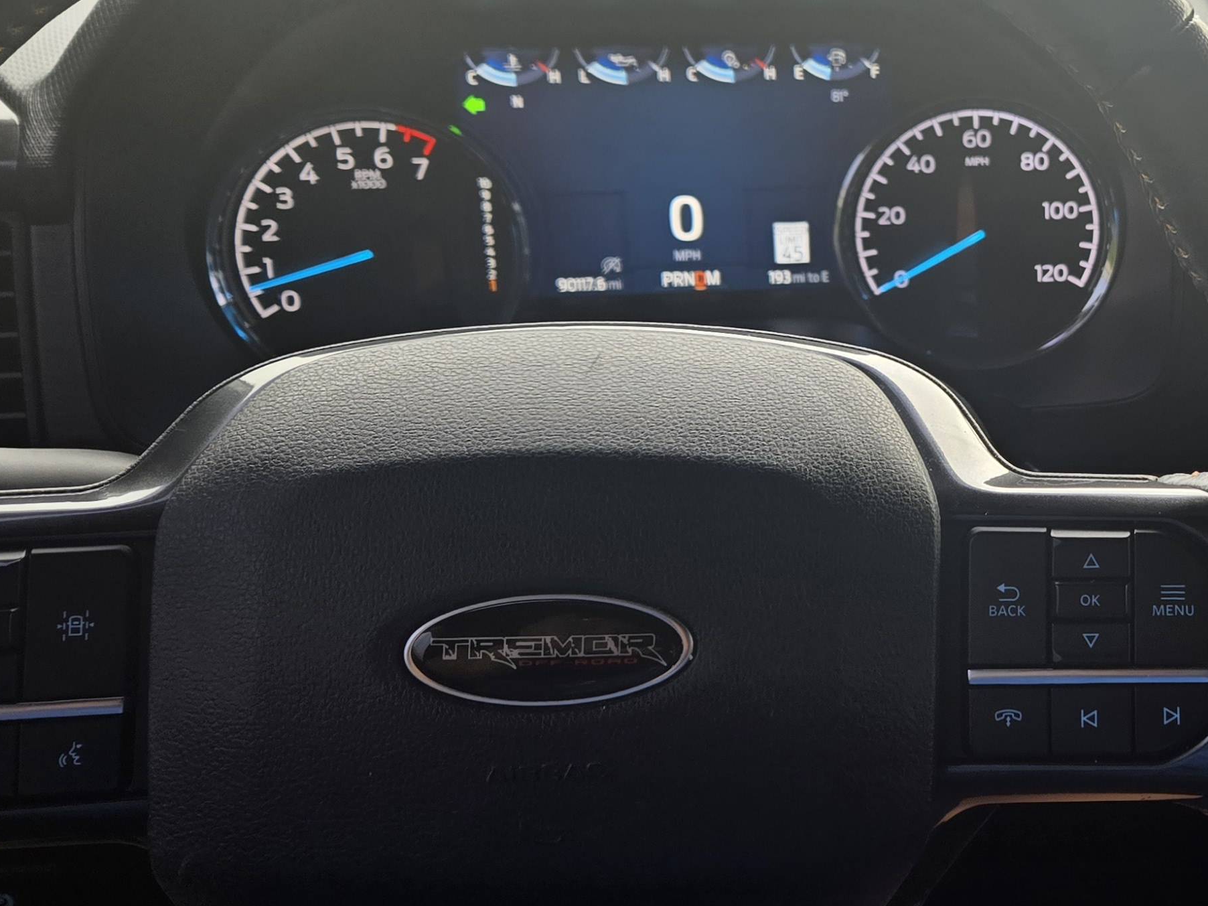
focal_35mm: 51
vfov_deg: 28.4
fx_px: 1780
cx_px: 1138
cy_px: 297
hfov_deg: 34.8
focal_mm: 5.4
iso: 25
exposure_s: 1/59.5
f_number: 1.8
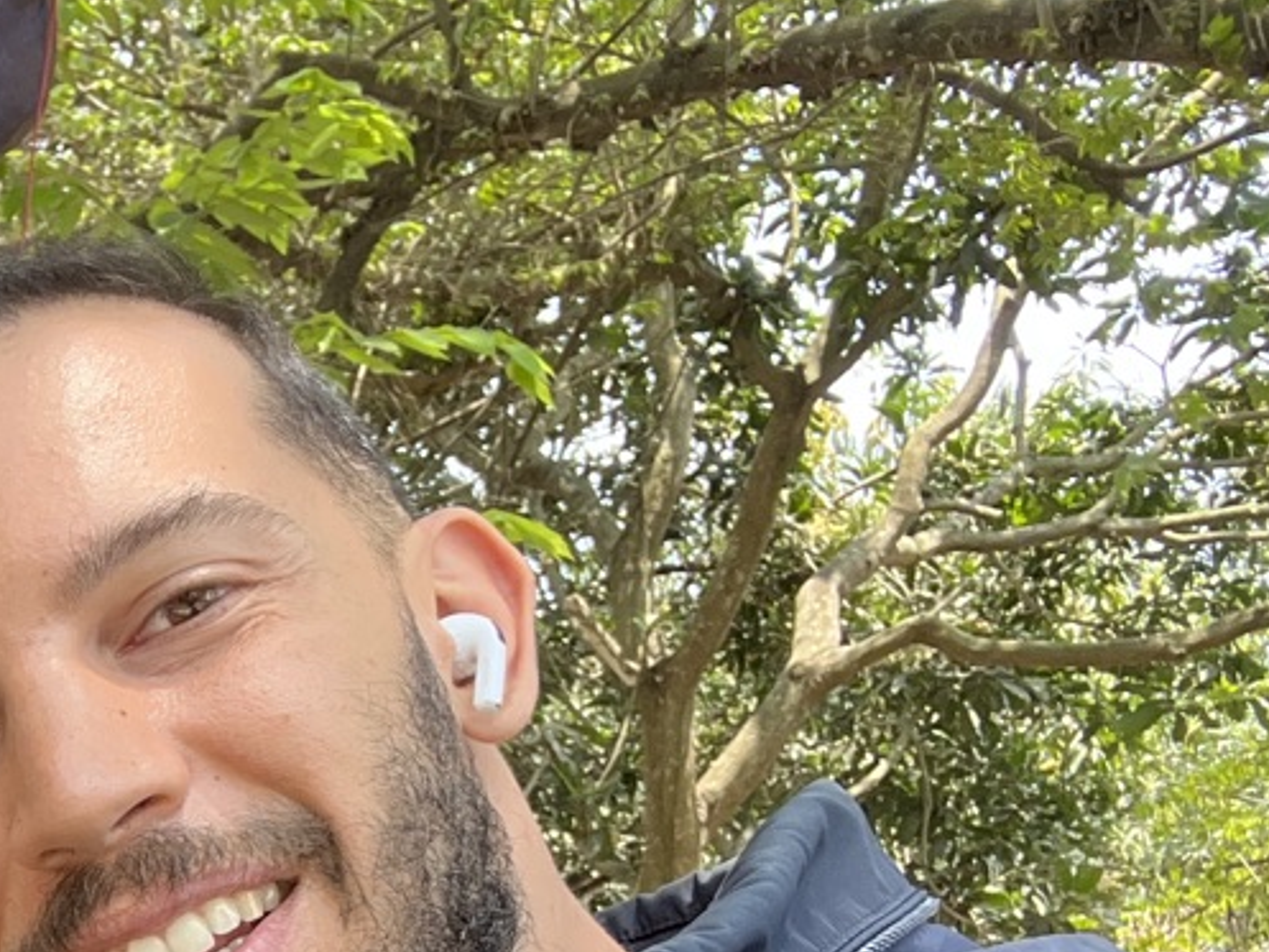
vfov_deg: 18.3
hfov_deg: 22.1
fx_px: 2713
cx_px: -590
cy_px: 1304
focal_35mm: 74
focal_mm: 2.71
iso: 32
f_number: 2.2
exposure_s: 1/122
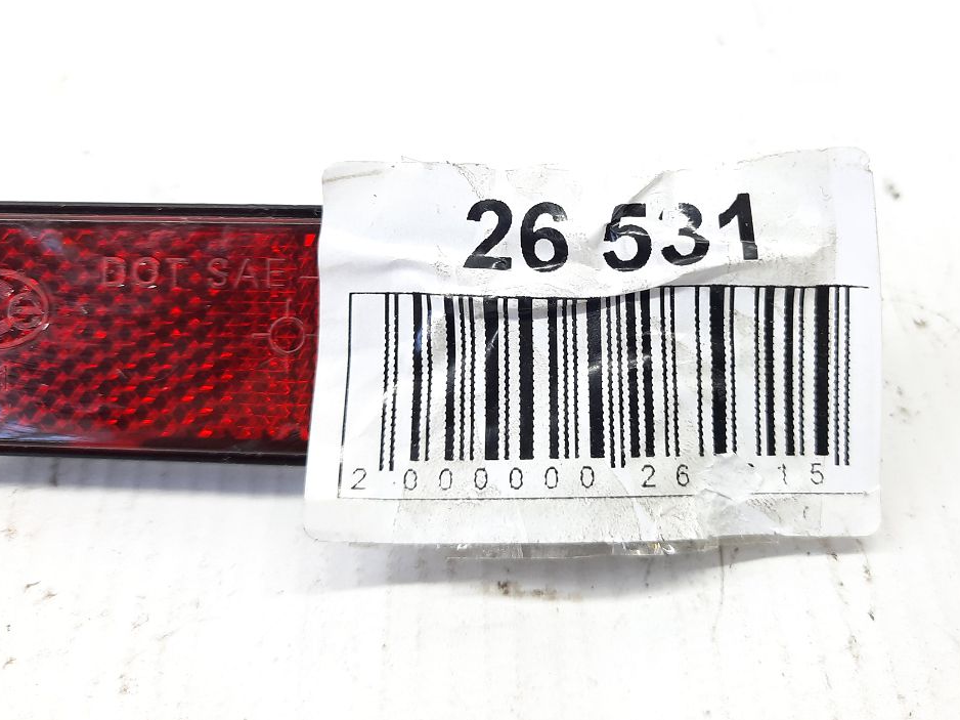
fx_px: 887
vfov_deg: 43.7
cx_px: 557
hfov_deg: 56.6
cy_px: 262
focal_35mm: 32
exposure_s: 1/50
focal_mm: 4.6
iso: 100
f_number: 2
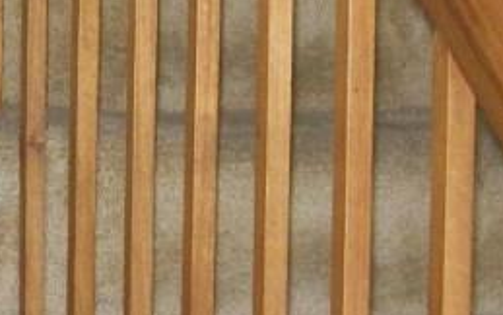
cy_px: 202
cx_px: 49
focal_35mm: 151
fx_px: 2070
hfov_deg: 13.7
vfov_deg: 8.7
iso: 200
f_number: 2.7
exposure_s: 1/64
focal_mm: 6
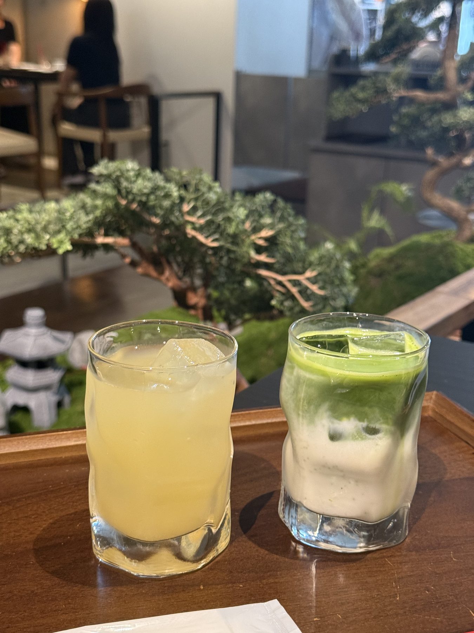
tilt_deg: -17.6
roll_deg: -2.6
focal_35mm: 48
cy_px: 316
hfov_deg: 30.3
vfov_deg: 39.7
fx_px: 876
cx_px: 237
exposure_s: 1/60
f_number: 1.78
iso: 250
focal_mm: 6.76
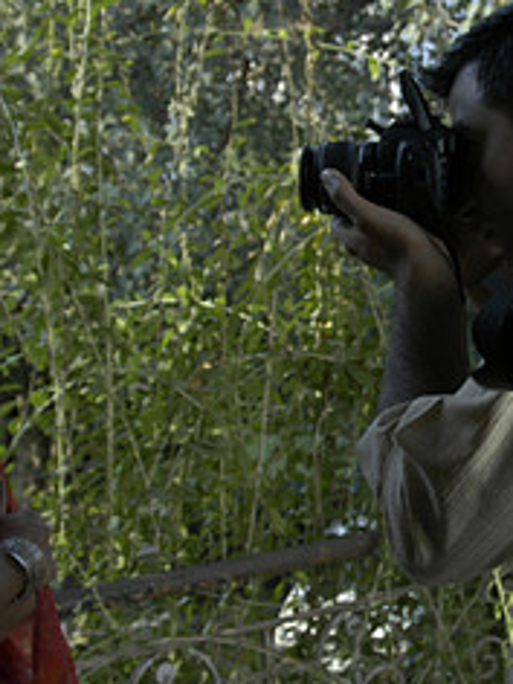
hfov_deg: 16.9
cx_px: 548
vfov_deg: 22.9
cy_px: 238
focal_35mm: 85
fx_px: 1680
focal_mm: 24
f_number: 7.1
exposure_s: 1/60
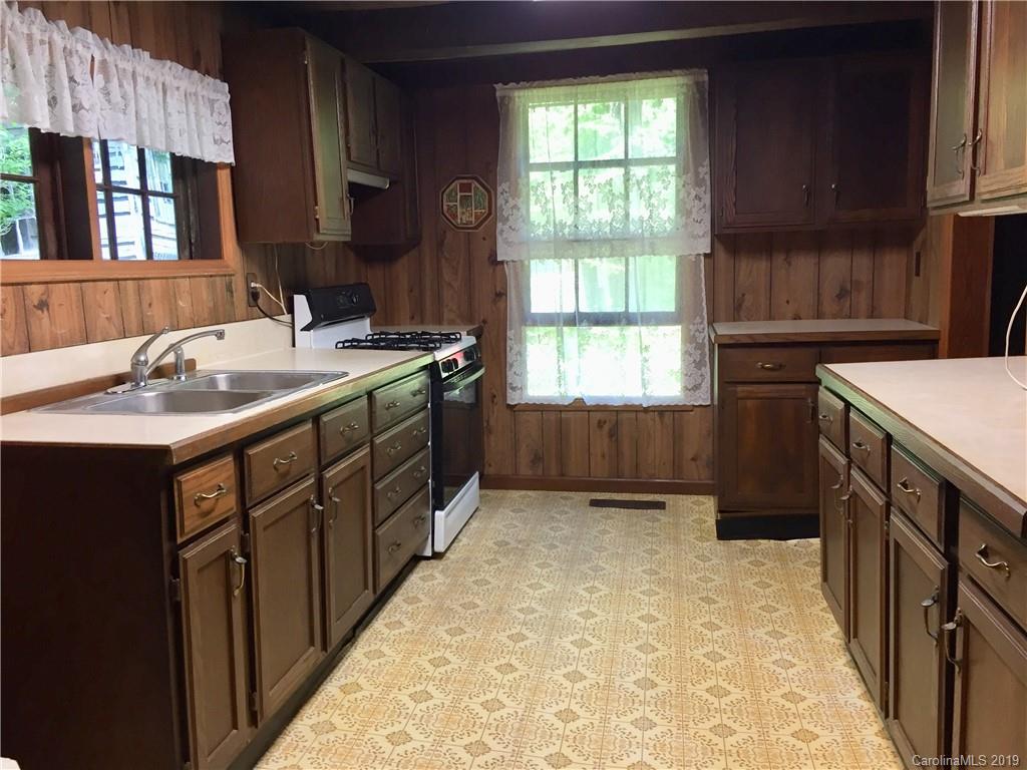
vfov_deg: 48.2
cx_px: 514
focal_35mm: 29
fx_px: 860
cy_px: 385
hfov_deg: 61.7
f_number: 2.2
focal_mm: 4.15
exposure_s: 1/30
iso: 64
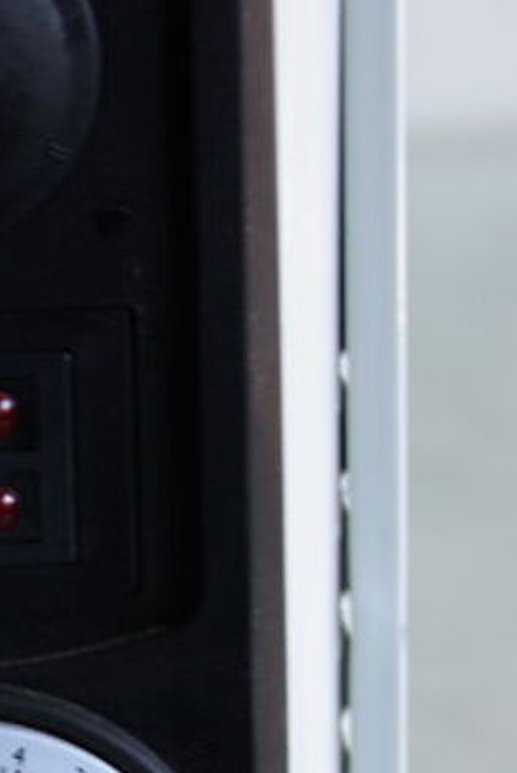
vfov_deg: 9.0
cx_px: -257
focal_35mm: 228
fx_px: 4897
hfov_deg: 6.0
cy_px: 651
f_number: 4.5
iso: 200
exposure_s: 1/10
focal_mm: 48
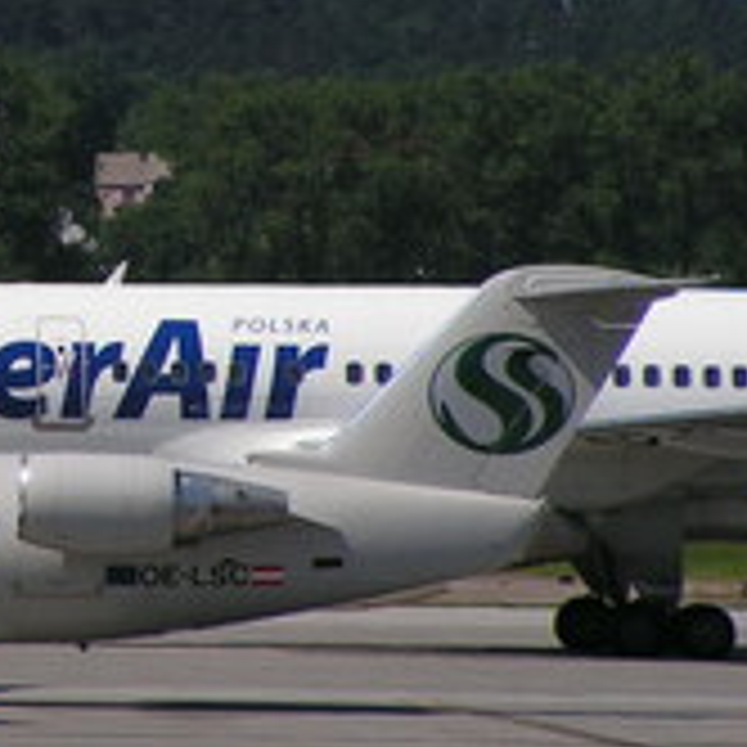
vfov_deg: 3.1
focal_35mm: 573
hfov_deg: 3.1
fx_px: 13990
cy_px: 187
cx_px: -306
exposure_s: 1/1000
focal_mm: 35.9
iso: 64
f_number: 4.8
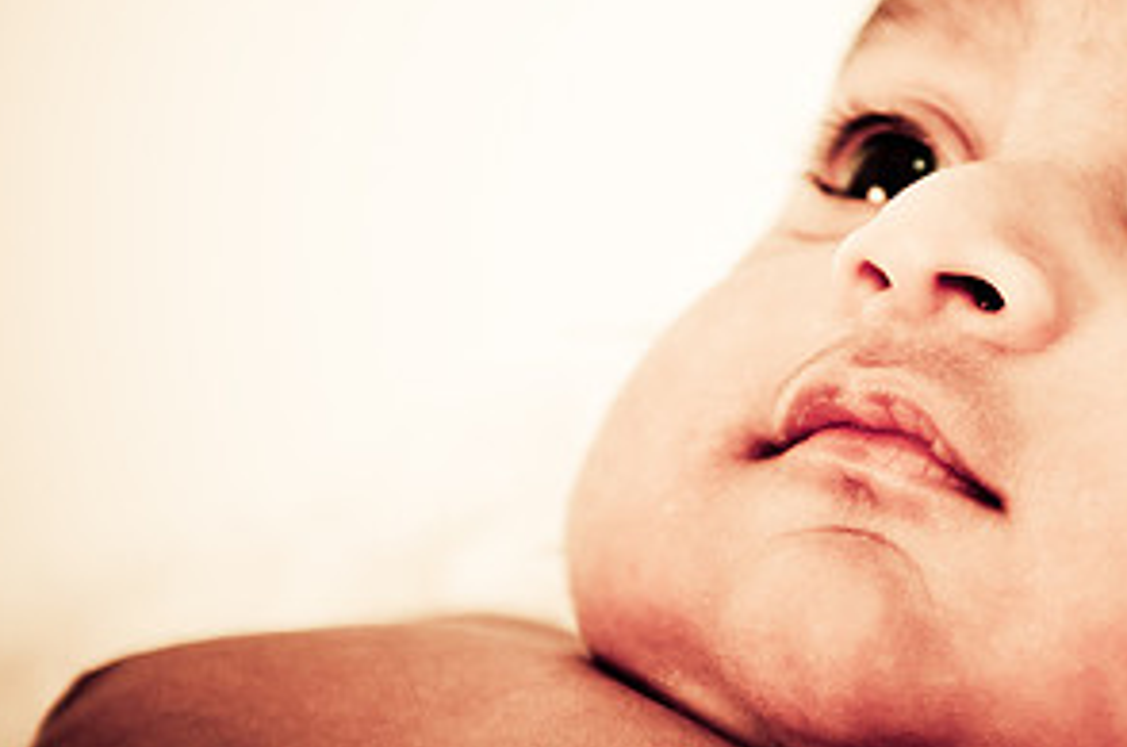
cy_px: 228
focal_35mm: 207
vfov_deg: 6.6
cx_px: 901
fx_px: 6470
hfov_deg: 9.9
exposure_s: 1/80
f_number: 2.8
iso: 100
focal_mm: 70
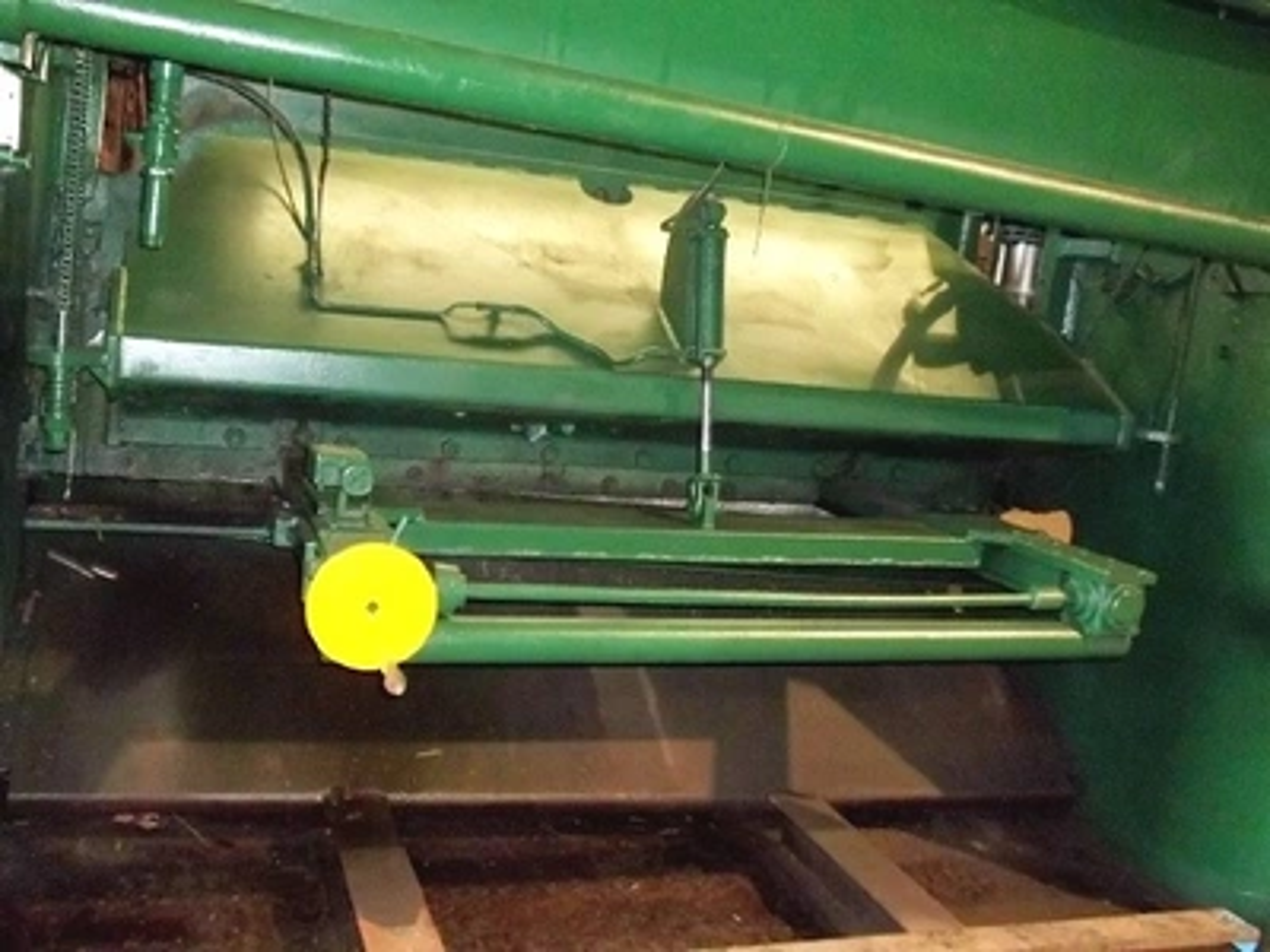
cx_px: 635
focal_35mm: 33
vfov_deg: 42.9
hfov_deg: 55.4
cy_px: 476
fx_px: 1211
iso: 400
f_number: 3.3
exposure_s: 1/30
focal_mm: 5.9
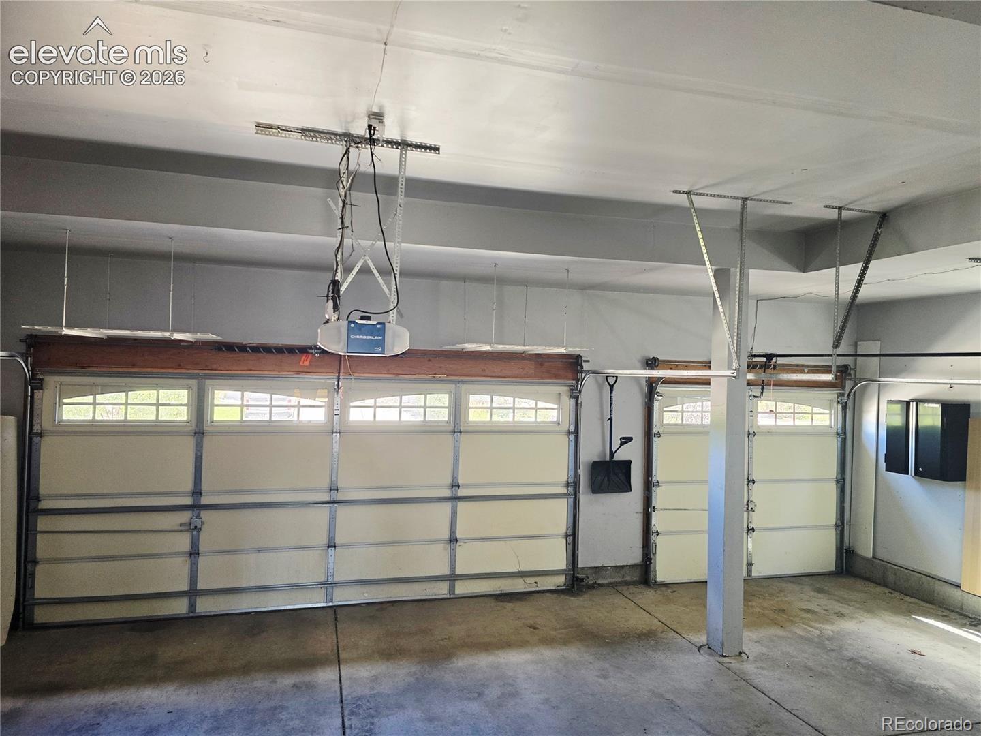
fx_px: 652
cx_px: 490
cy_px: 368
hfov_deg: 73.9
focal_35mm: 23
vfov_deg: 58.9
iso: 250
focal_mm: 6.3
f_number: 1.7
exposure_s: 1/120
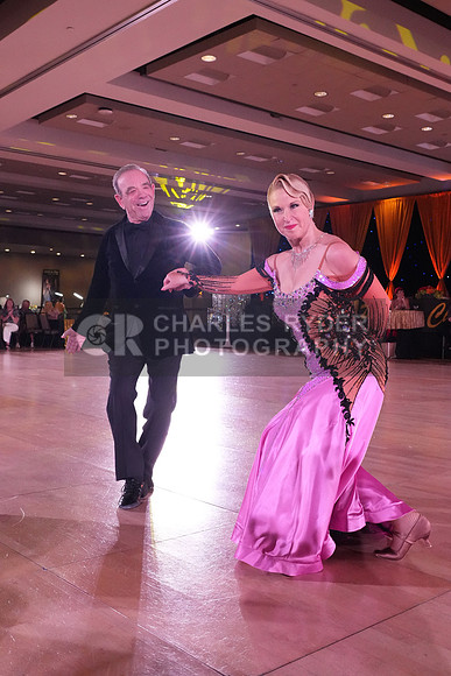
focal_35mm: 36
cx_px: 226
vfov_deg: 53.1
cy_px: 338
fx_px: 676
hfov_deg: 36.9
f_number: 5.6
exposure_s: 1/400
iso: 6400
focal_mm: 24
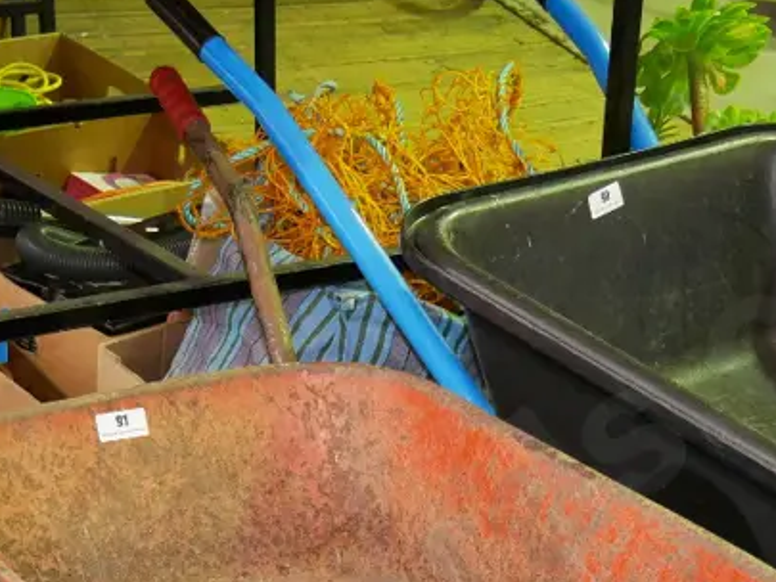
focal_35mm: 86
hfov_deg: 22.7
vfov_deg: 16.5
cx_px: 320
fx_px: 1928
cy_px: 677
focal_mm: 17
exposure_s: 1/80
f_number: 3.8
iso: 3200
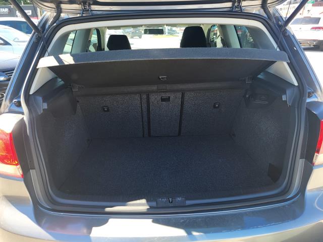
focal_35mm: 26
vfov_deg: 53.1
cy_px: 121
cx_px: 162
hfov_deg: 67.3
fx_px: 243
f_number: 1.8
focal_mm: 5.4
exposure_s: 1/215
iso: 40
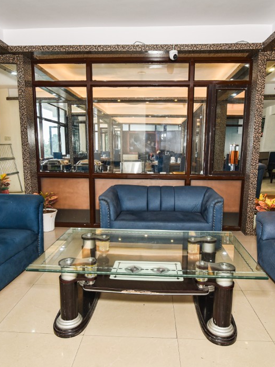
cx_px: 144
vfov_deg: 71.6
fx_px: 254
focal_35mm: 24
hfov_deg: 56.8
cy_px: 190
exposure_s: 1/100
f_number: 8
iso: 500
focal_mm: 16
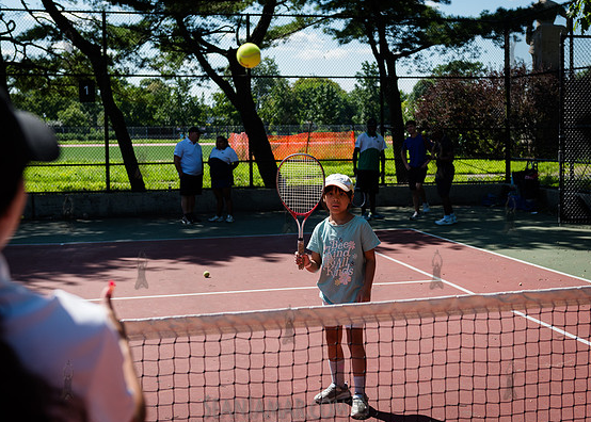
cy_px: 183
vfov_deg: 25.7
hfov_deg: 35.4
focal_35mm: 55
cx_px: 357
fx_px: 923
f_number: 3.5
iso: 200
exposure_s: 1/1250
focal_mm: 44
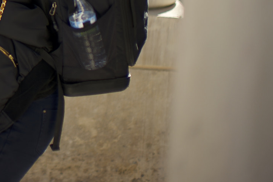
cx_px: -98
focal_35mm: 142
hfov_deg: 13.8
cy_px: -75
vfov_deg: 9.4
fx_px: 1077
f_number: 0.9
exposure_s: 1/2500
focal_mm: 50
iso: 50
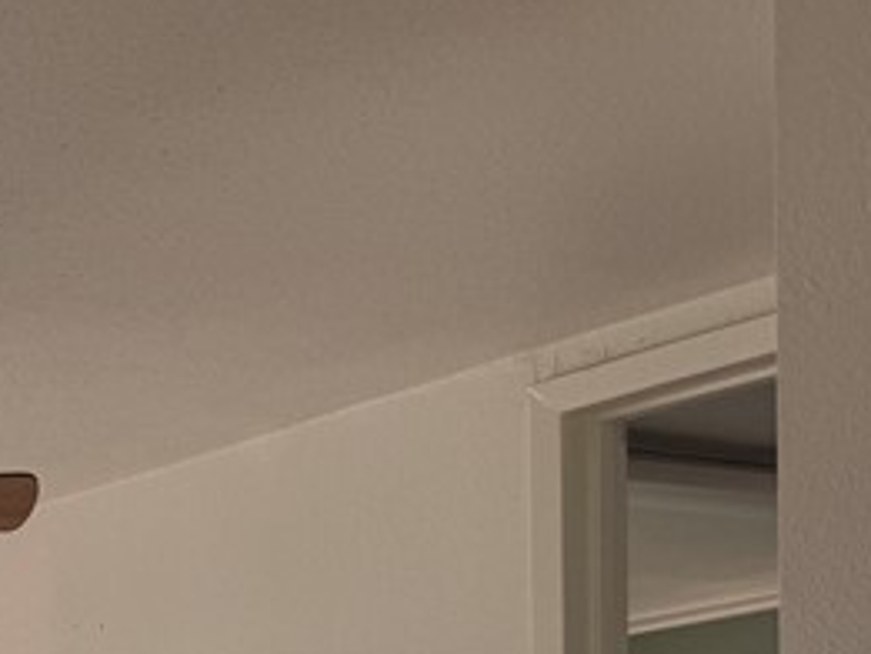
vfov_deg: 14.2
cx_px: -717
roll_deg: +2.0
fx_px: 2366
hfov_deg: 17.0
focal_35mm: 94
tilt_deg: +0.3
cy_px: 1104
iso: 80
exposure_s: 1/376
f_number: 1.78
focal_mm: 6.76
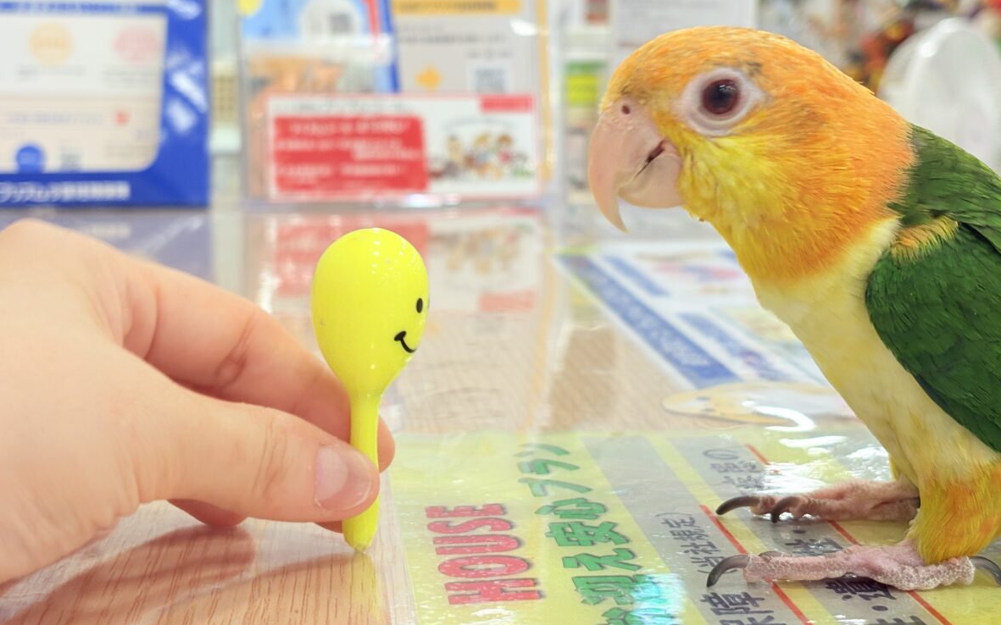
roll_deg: +0.7
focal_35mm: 56
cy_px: 256
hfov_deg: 36.3
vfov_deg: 23.1
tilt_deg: -6.8
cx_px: 496
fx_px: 1528
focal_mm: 5.96
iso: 64
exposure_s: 1/100
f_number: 1.6
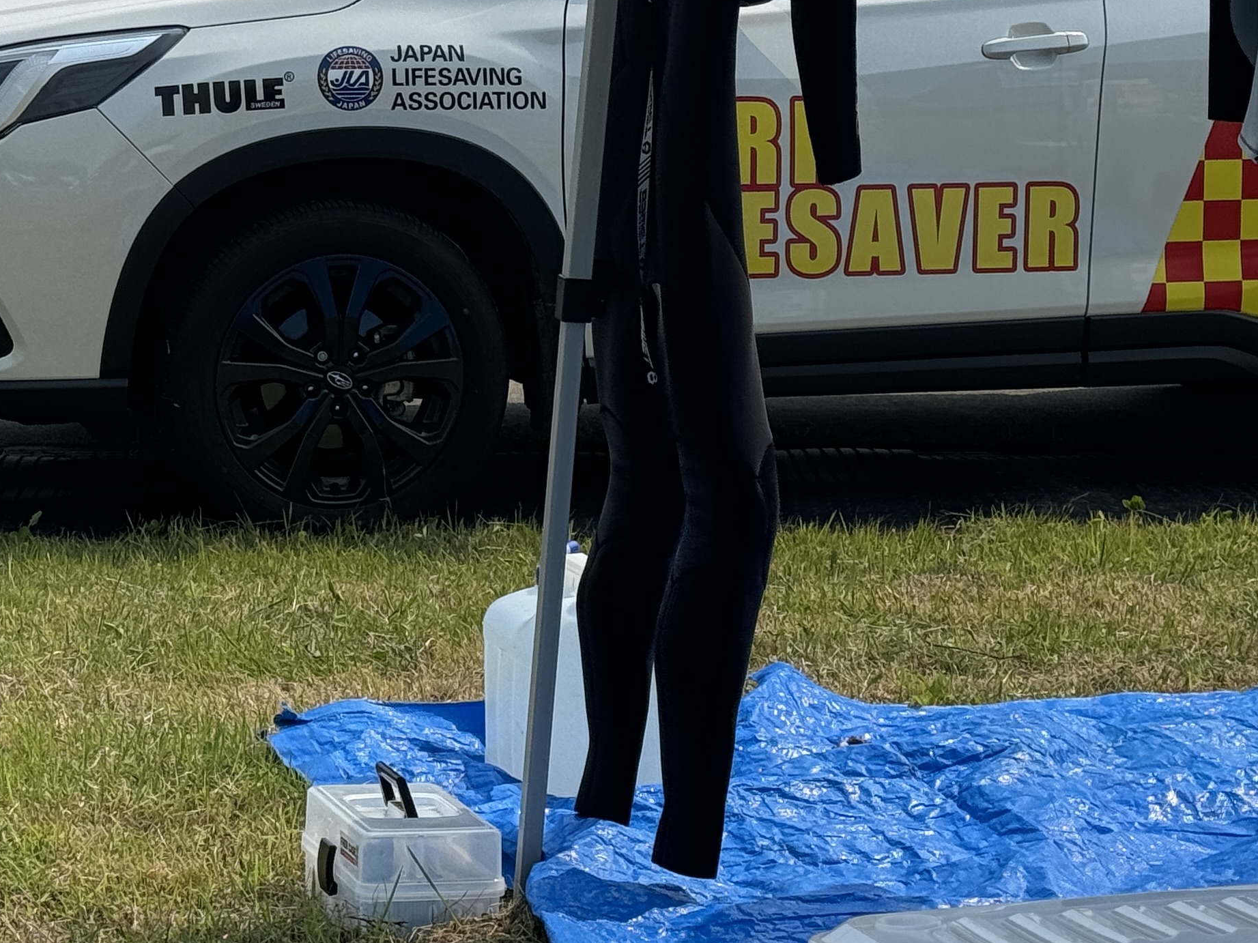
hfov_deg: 18.7
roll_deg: -1.8
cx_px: 537
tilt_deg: -2.5
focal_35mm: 105
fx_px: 3816
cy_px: 18
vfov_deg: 13.9
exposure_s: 1/5848
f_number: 1.78
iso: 64
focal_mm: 6.76
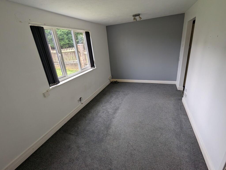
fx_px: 105
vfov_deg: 78.2
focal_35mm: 16
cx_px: 113
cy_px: 85
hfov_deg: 94.4
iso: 43
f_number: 2.2
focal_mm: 2.35
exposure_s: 1/28
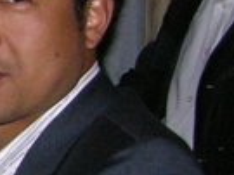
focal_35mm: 267
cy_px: 235
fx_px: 1803
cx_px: -471
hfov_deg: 6.7
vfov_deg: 5.5
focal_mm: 9
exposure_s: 1/60.1
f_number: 2.8
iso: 200
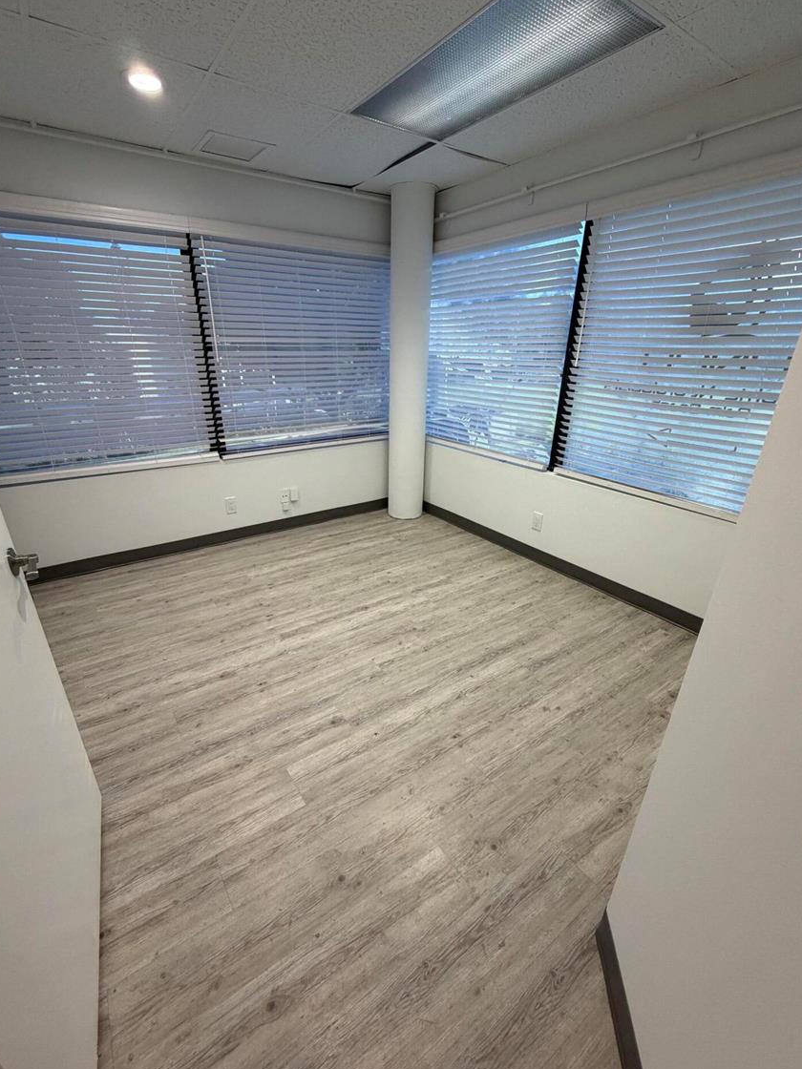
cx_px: 385
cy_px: 548
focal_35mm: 15
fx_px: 463
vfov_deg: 98.2
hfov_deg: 81.7
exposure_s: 1/120
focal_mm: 2.22
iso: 200
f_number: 2.2
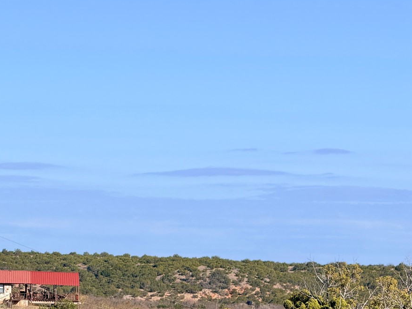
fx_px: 2773
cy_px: 181
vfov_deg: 6.4
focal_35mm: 233
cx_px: -55
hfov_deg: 8.4
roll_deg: -1.8
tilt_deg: +1.4
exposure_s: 1/970
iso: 20
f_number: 2.8
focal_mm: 16.89
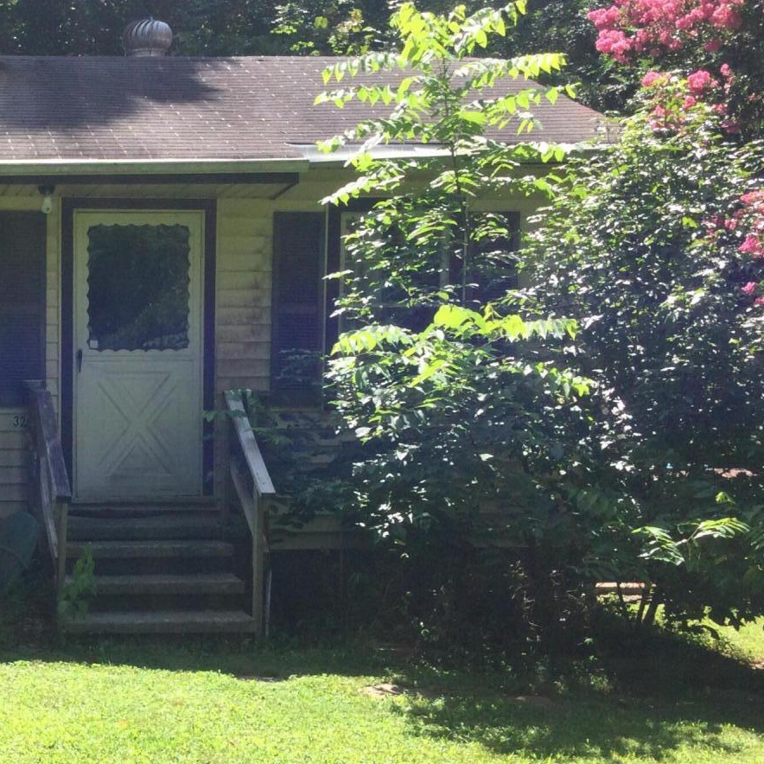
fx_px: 1548
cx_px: 16
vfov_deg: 27.7
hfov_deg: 26.4
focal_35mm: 62
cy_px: 461
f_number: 2.4
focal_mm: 3.3
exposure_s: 1/445
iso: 25
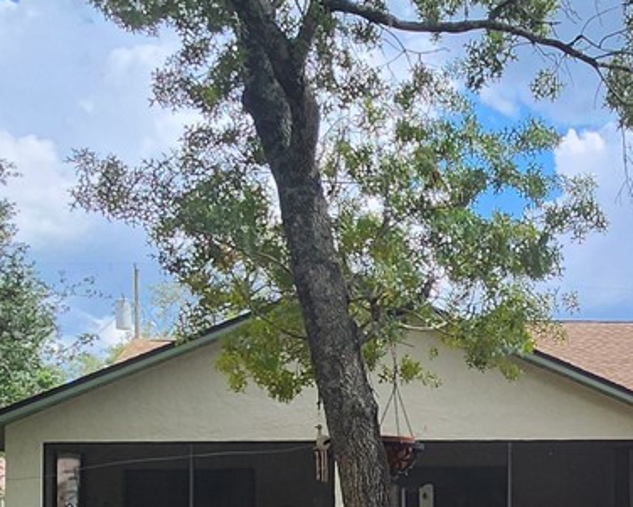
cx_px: 519
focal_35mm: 54
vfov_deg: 27.1
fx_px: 1012
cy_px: 455
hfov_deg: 33.6
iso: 32
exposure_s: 1/788
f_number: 2.2
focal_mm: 1.74
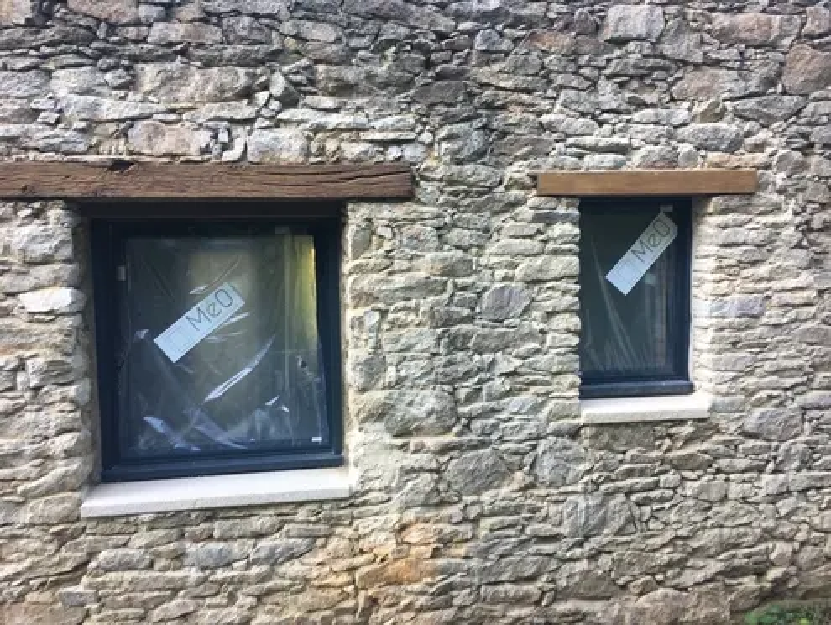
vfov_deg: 48.3
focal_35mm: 29
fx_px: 697
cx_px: 416
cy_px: 312
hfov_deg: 61.6
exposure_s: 1/50
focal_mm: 4.15
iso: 25
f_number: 2.2
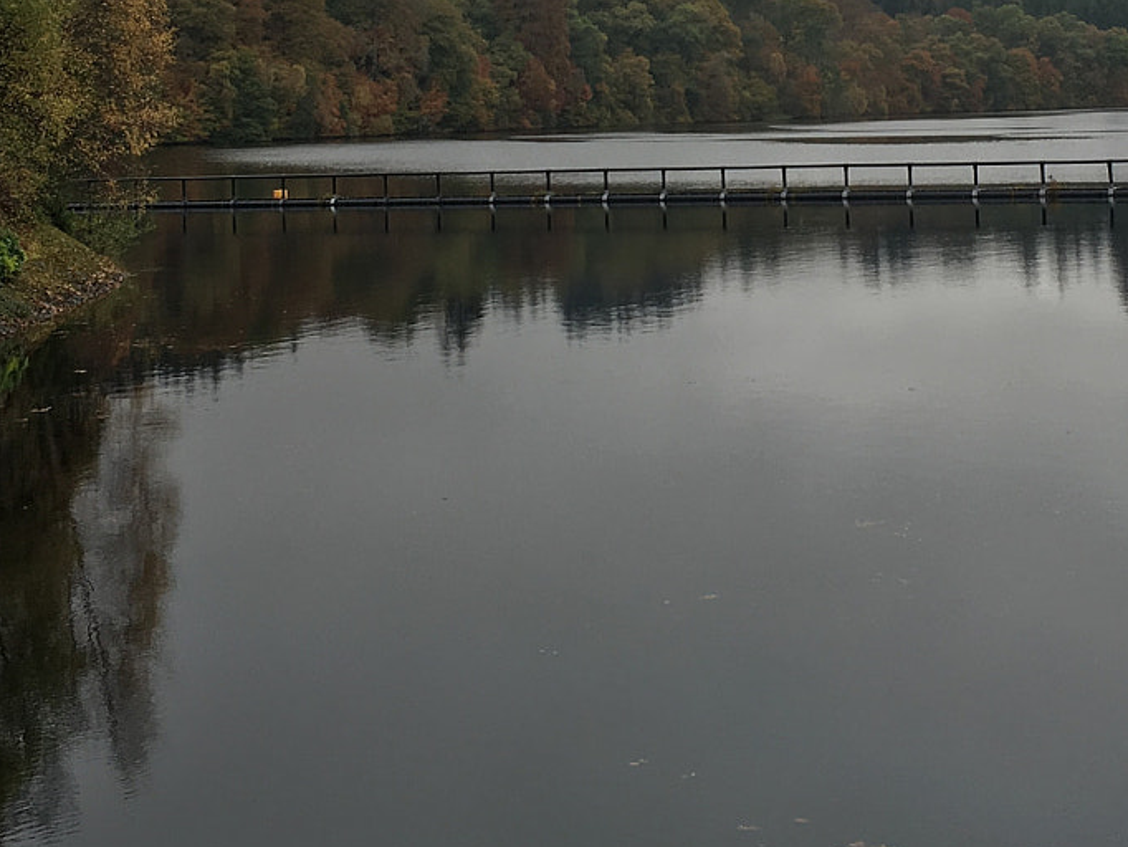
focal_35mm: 68
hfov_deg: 28.4
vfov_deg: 21.0
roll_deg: +2.8
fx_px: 2217
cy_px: 22
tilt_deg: +0.9
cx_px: 736
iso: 25
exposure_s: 1/398
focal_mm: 4.15
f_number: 2.2
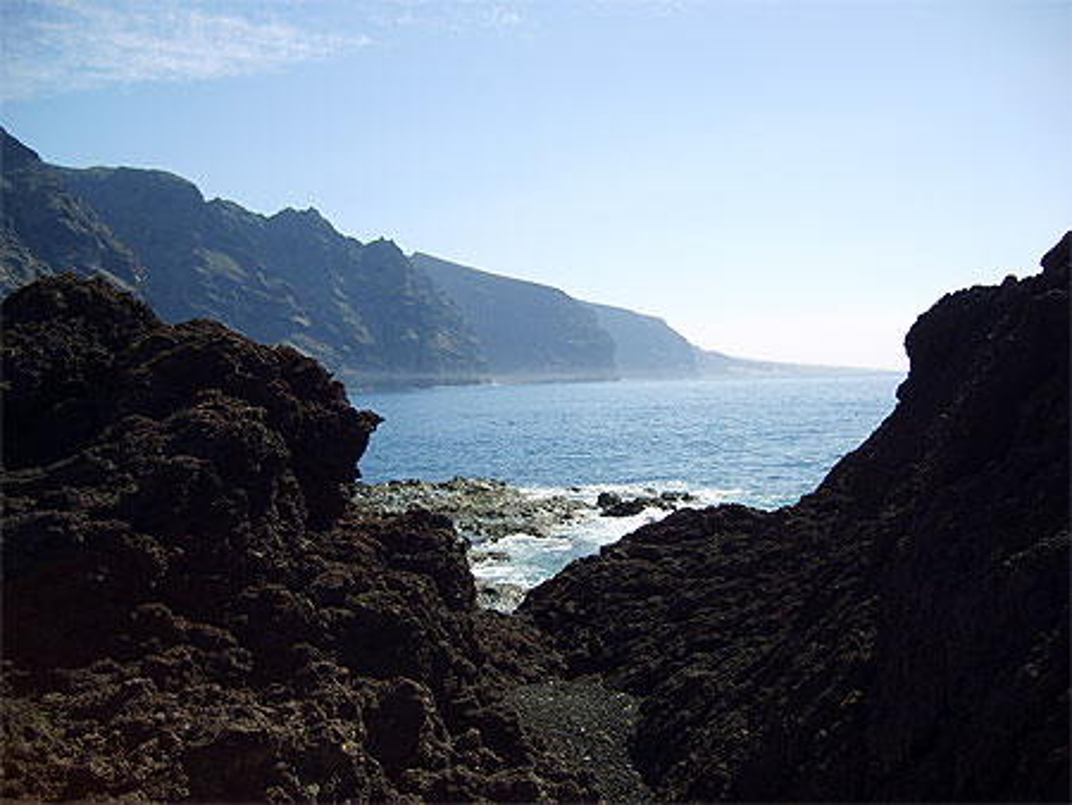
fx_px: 1084
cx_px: 536
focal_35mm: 35
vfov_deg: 40.7
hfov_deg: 52.6
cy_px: 402
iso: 50
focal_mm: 5.8
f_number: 7.1
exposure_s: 1/180
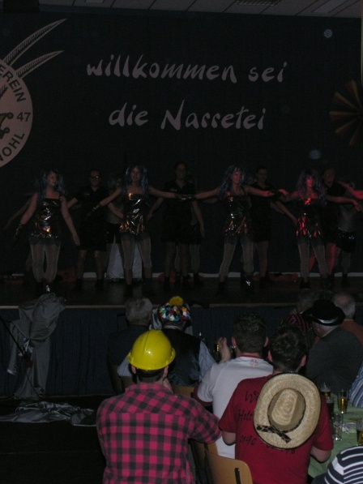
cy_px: 242
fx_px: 1104
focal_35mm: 79
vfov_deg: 24.7
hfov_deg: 18.7
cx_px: 194
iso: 200
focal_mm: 15
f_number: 6.3
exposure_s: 1/60.1
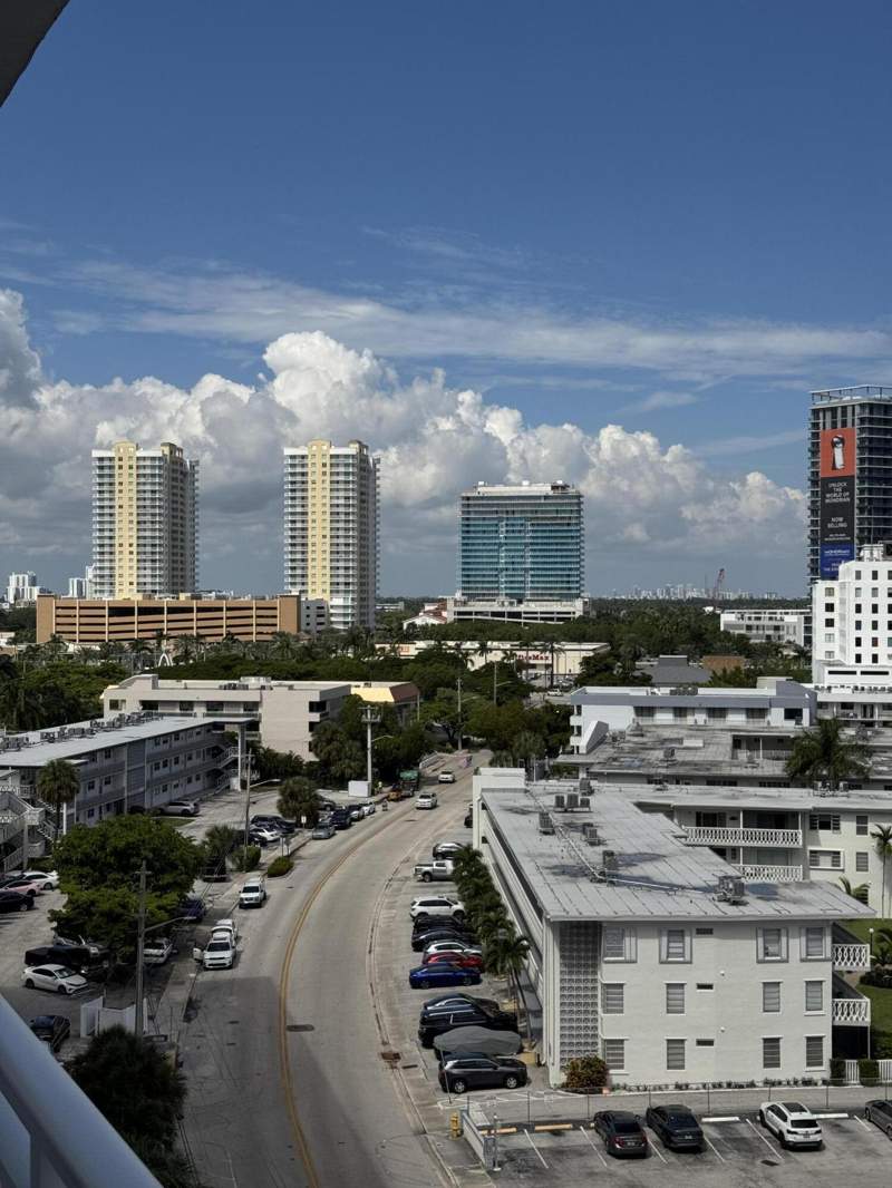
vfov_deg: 39.6
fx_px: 1649
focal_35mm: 48
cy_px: 594
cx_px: 446
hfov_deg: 30.3
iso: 64
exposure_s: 1/10526
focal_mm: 6.76
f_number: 1.78
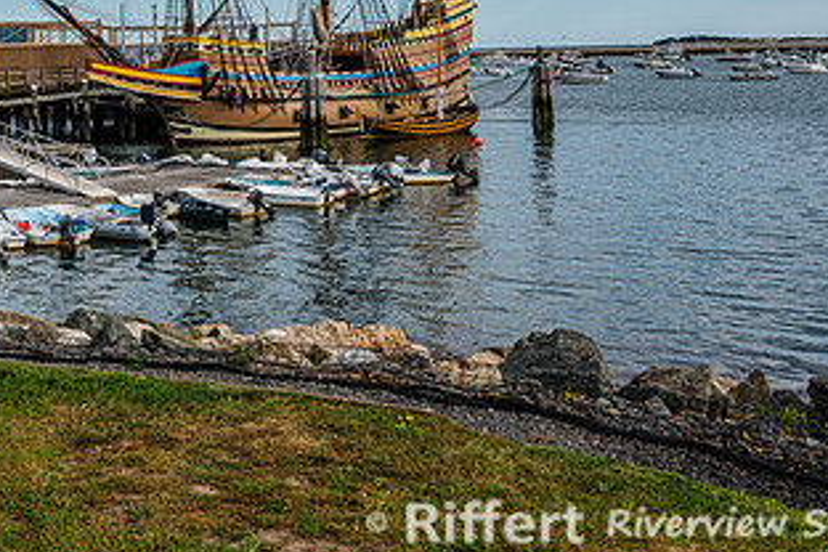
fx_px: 1196
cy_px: 57
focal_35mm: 52
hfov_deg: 37.1
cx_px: 188
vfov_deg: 25.2
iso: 64
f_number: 8
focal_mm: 28
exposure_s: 1/200
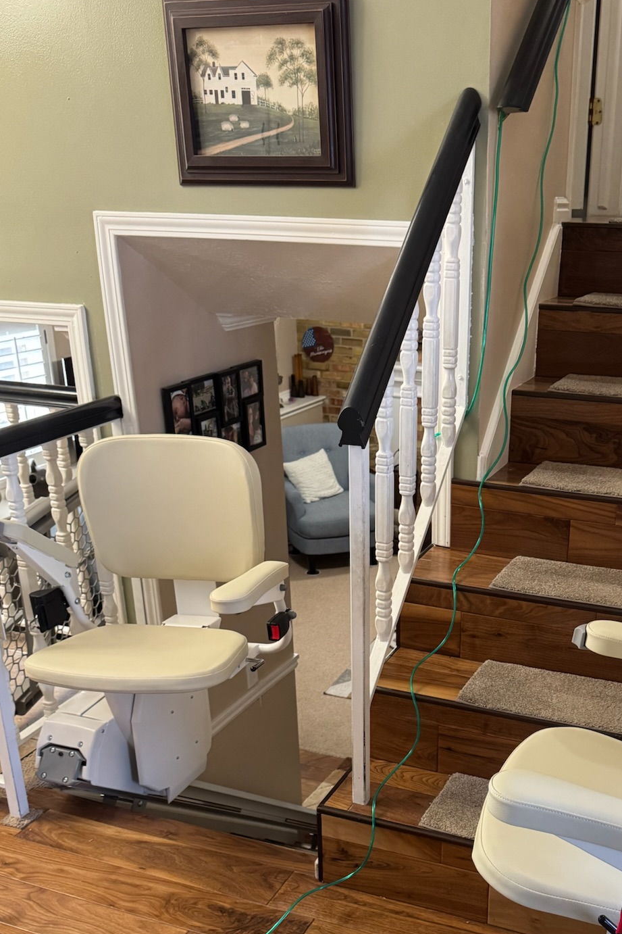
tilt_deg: -23.2
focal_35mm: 37
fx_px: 959
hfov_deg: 35.3
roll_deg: -1.6
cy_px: 634
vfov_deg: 50.8
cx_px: 454
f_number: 1.78
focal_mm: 6.76
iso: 400
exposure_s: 1/60
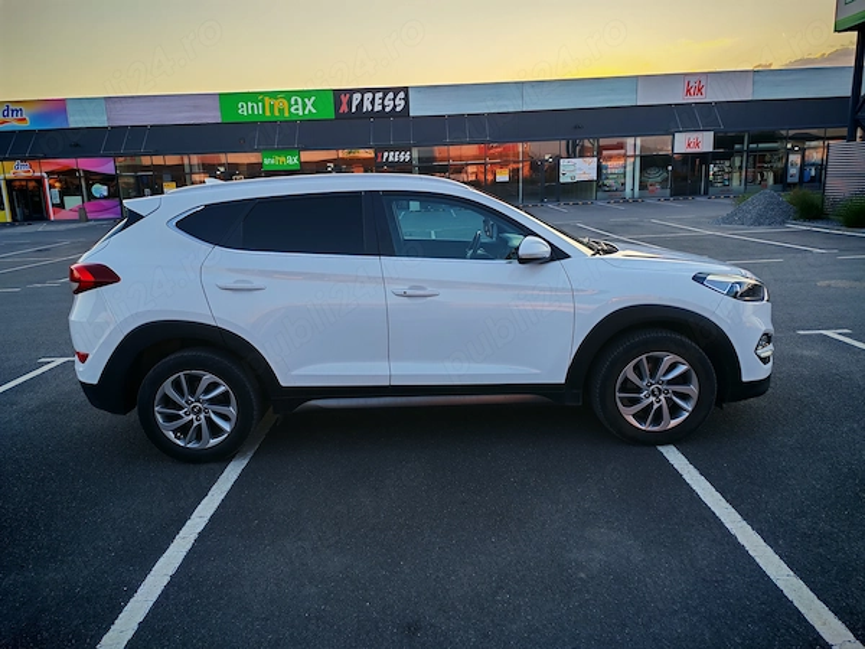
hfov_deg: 65.3
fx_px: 675
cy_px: 324
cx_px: 432
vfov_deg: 51.4
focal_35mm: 27
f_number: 1.9
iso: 50
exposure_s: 1/190
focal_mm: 6.12
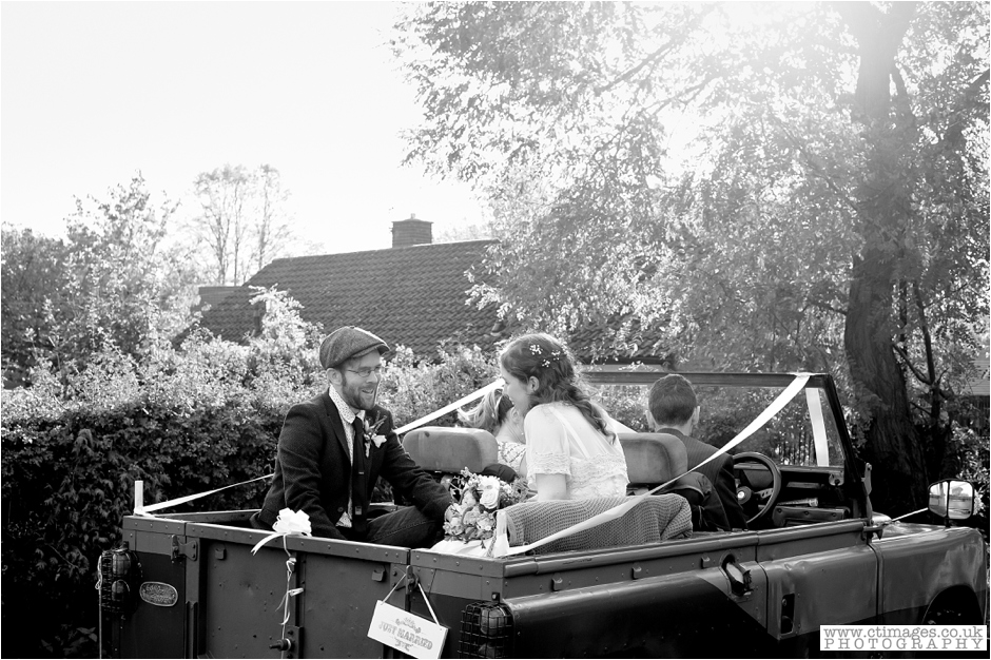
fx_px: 1376
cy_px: 330
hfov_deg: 39.6
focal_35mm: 50
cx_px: 496
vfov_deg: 27.0
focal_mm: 50
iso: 500
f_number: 8
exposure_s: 1/200
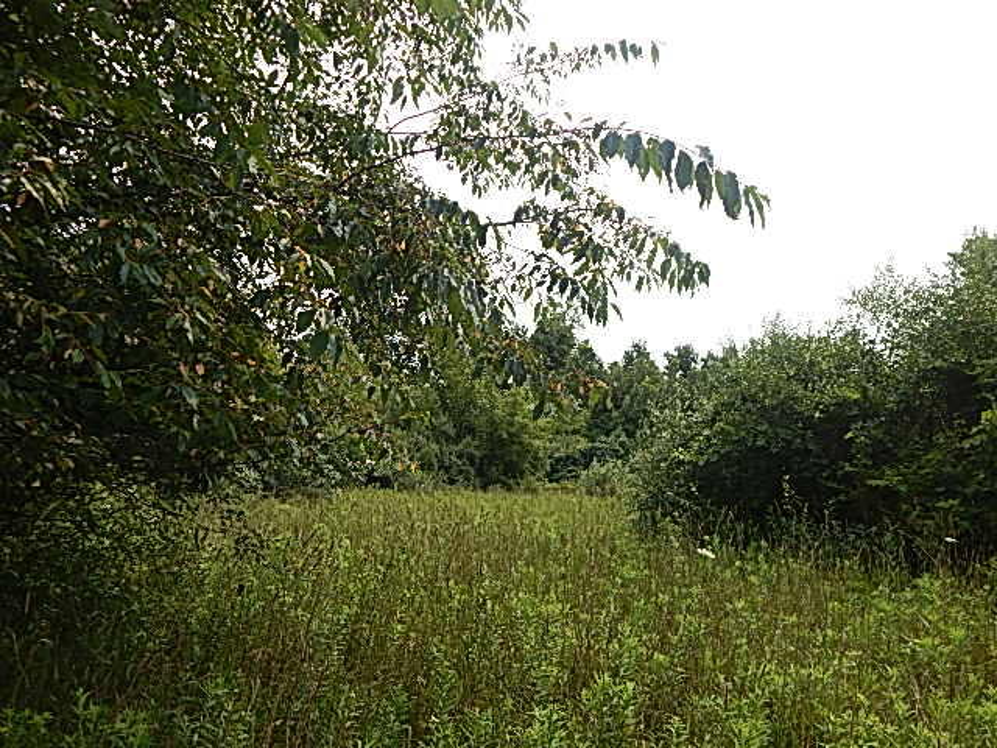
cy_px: 374
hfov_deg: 54.0
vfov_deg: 41.8
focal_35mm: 34
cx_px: 498
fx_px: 979
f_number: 3.3
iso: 125
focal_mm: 6.1
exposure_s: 1/1000
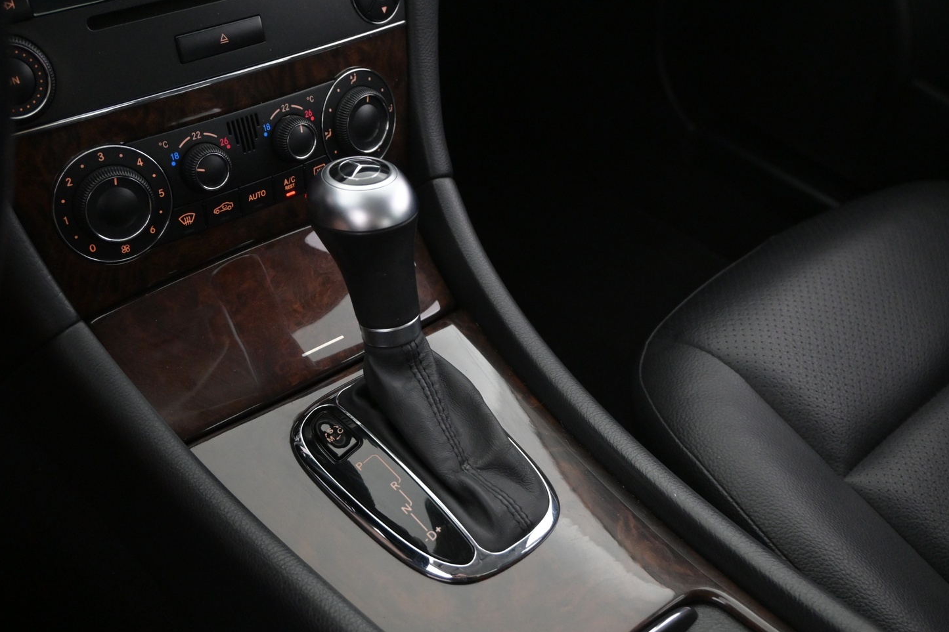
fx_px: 975
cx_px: 431
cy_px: 347
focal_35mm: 37
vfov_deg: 35.9
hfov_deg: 51.8
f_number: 4
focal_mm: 22
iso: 2800
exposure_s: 1/40
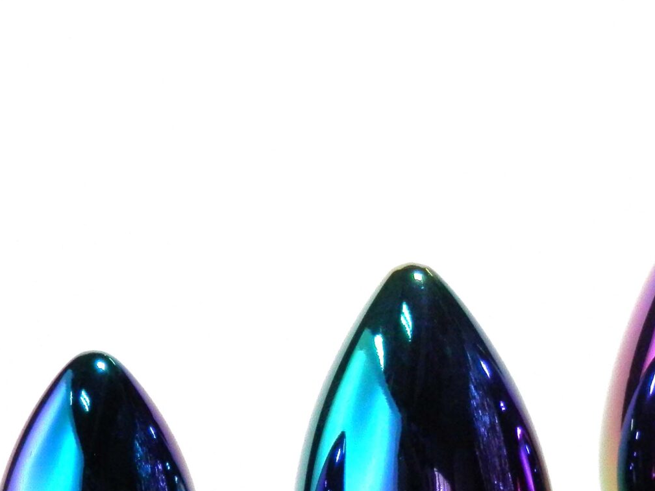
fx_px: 2593
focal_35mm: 137
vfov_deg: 10.7
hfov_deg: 14.4
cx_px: 437
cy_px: 514
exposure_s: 1/100
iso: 160
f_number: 4.1
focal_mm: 9.8
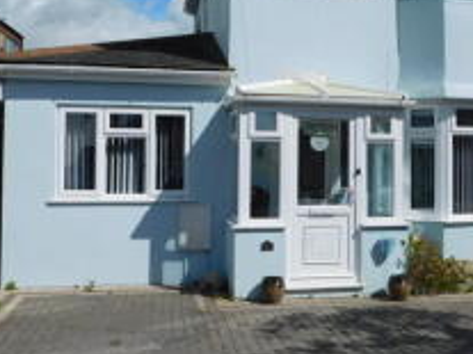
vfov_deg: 30.8
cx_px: 337
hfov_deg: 39.7
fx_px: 642
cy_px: 145
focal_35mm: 47
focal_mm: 4
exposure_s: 1/1250
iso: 125
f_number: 6
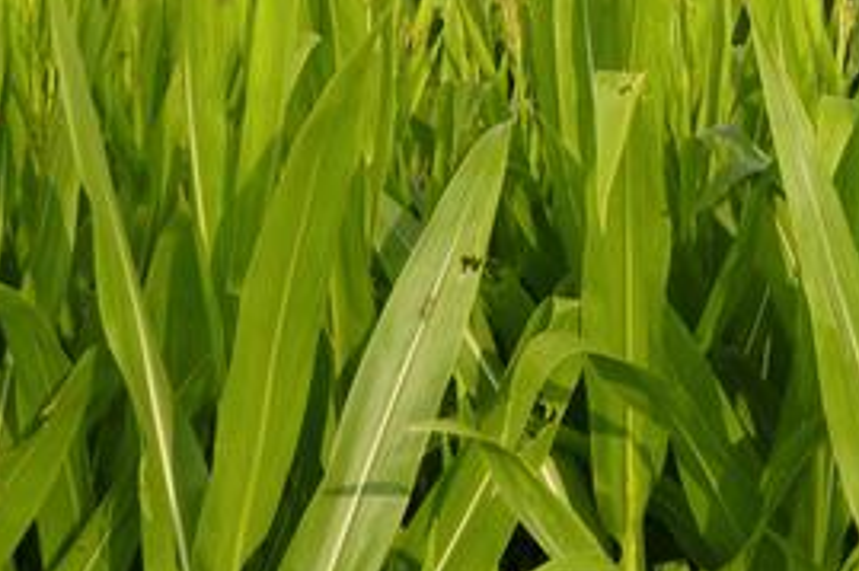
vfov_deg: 7.5
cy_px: -266
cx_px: 750
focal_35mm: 179
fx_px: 4268
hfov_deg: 11.4
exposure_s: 1/125
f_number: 16
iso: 400
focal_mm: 47
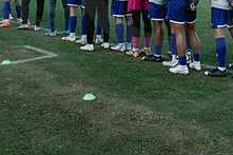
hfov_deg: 31.4
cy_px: -47
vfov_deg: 19.8
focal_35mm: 63
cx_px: 172
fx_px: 407
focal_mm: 24
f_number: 5.6
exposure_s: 1/800
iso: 1250
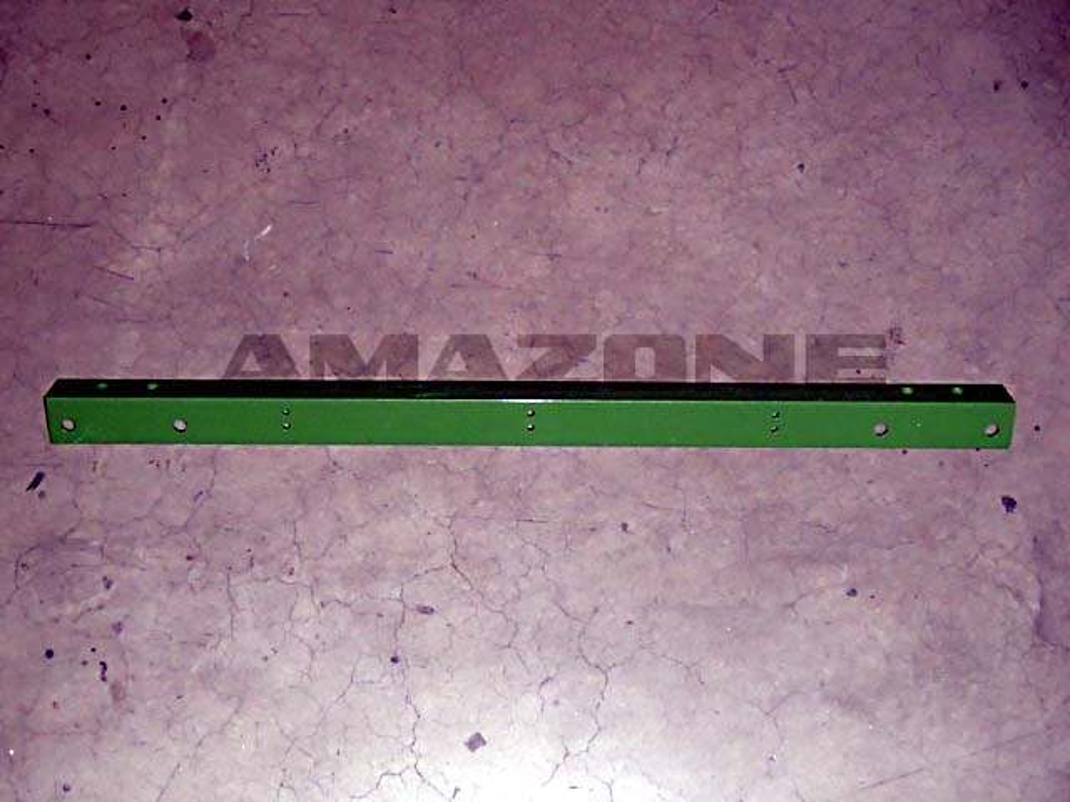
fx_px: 1515
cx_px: 535
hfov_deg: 38.9
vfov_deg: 29.7
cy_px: 401
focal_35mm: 49
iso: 800
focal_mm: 8.8
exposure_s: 1/500
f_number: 4.9
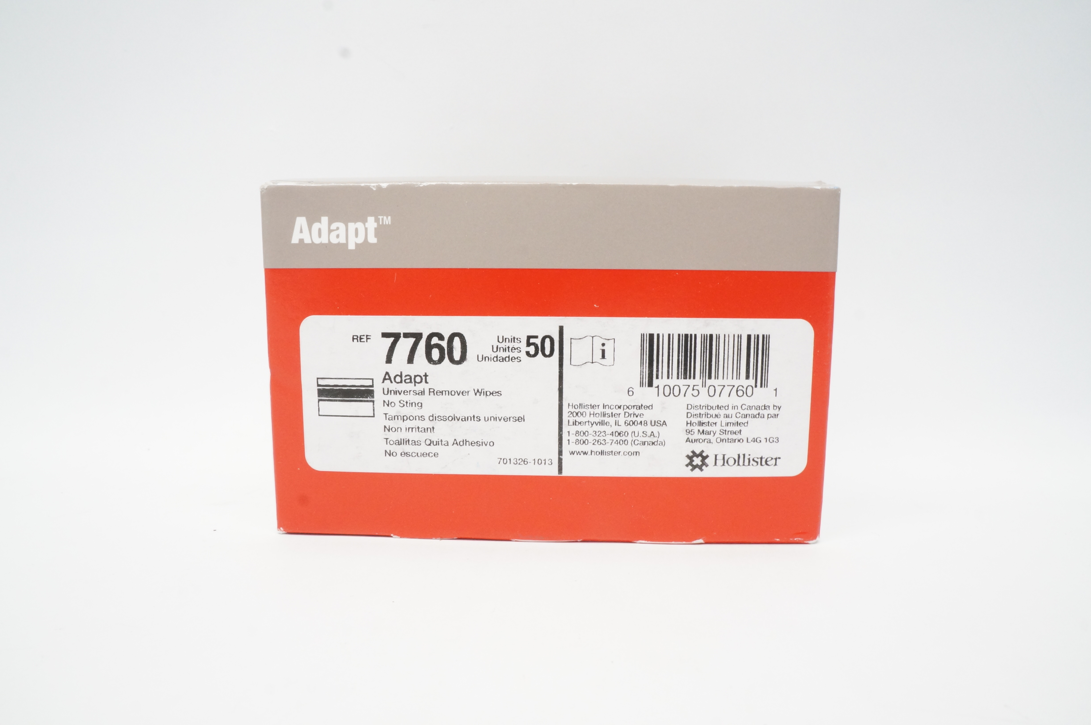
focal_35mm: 27
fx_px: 817
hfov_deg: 67.4
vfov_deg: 47.8
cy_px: 362
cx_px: 546
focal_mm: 18
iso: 1600
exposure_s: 1/20
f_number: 14
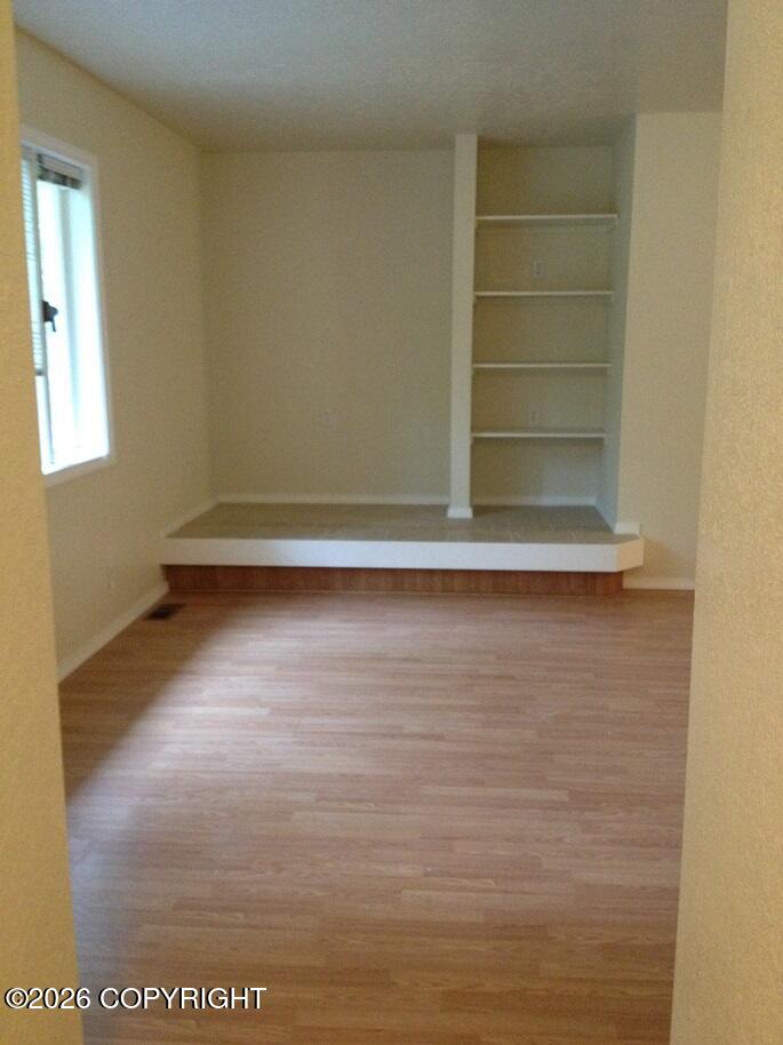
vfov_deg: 52.6
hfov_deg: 40.7
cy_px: 522
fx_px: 1056
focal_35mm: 35
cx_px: 392
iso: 320
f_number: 2.4
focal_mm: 4.28
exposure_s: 1/20
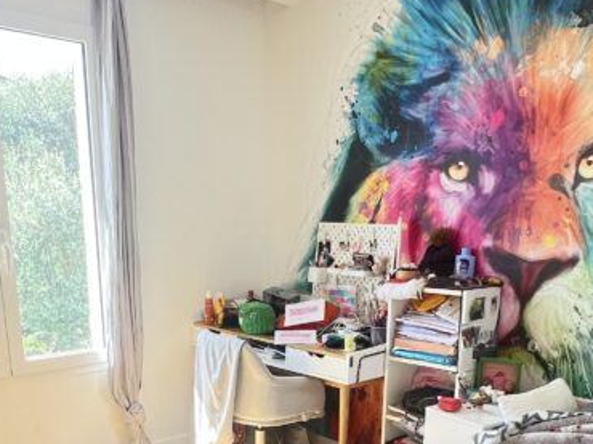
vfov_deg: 36.5
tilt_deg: -18.3
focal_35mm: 36
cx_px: 285
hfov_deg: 51.4
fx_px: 616
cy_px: 418
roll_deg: +0.5
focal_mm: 1.57
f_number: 1.8
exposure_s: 1/99
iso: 100
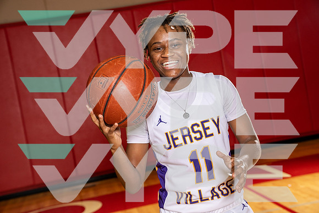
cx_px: 160
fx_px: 620
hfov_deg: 28.8
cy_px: 106
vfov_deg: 19.5
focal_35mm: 70
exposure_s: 1/250
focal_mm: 70
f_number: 5.6
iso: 500
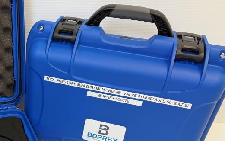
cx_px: 19
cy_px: 109
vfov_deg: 25.5
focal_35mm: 50
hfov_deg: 37.5
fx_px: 307
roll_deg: -1.3
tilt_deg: -36.3
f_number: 1.78
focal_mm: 6.76
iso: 125
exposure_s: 1/60
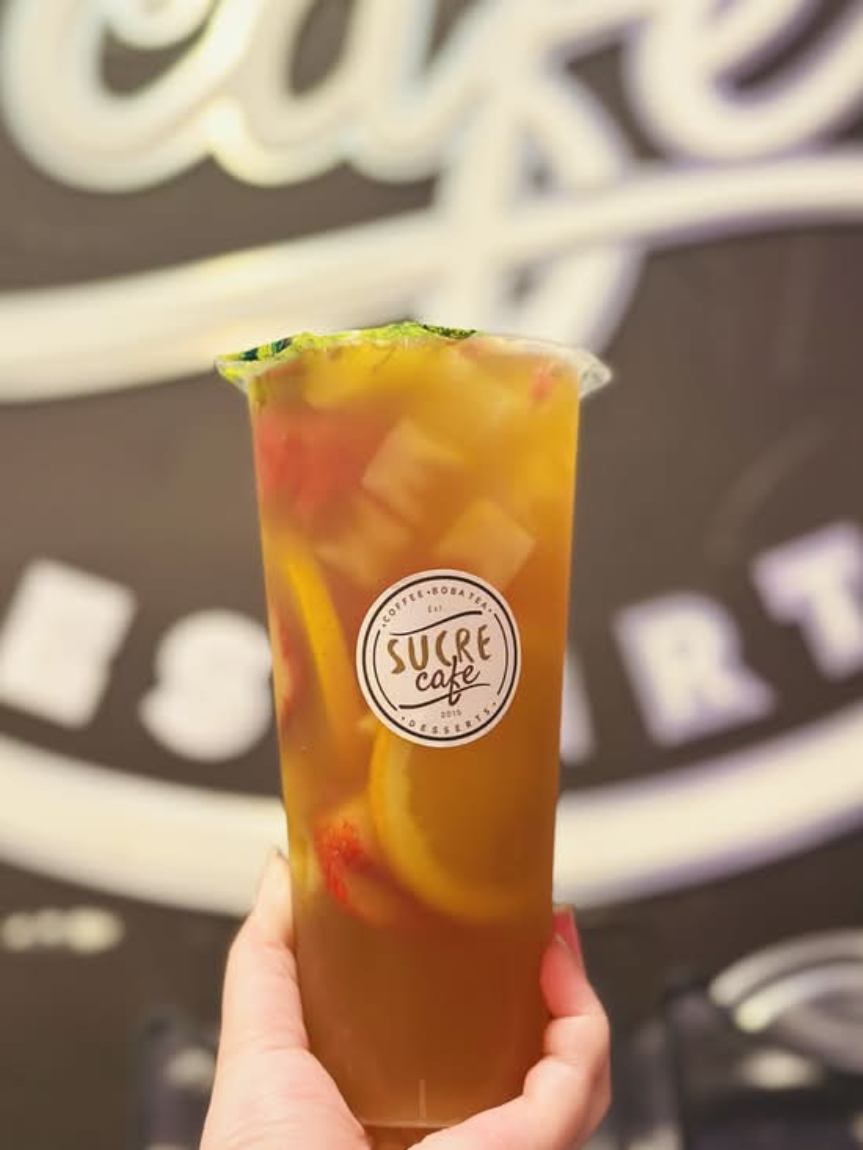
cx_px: 432
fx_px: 1595
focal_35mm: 48
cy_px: 575
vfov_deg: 39.7
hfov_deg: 30.3
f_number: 1.78
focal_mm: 6.86
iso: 320
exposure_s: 1/40
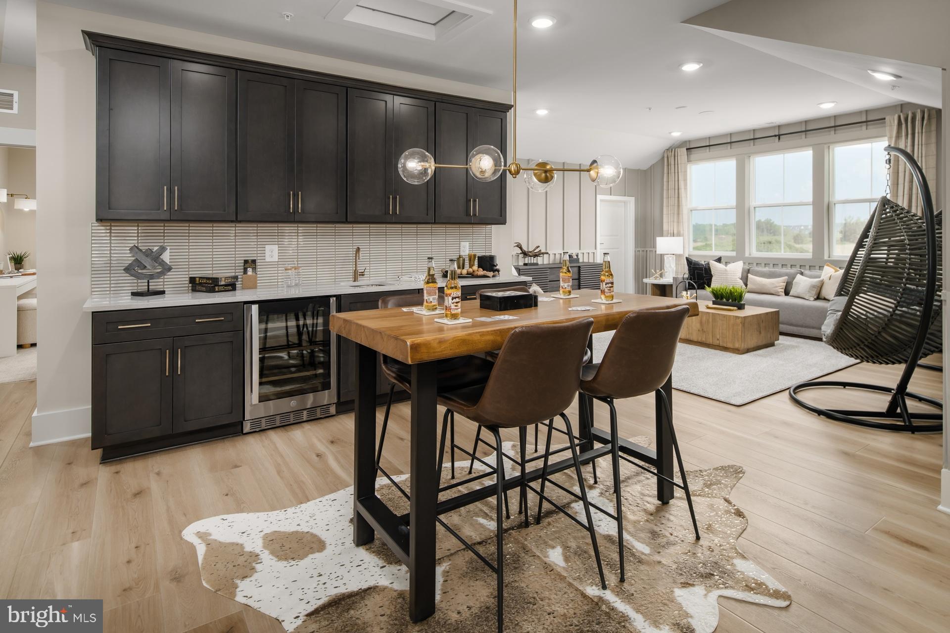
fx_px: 501
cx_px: 475
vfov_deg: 64.6
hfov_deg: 86.9
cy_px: 316
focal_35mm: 19
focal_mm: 19
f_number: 9
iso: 200
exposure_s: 1/200
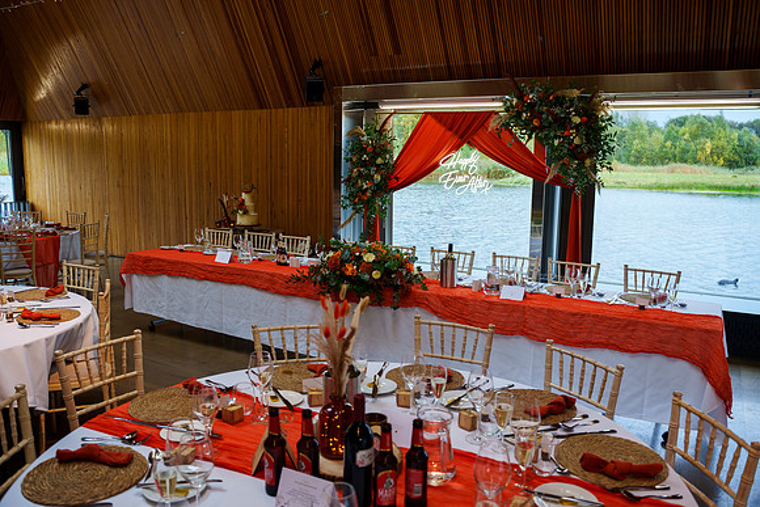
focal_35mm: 28
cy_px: 254
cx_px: 380
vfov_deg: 46.4
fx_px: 591
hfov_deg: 65.5
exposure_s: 1/160
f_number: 3.5
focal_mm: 28
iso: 400
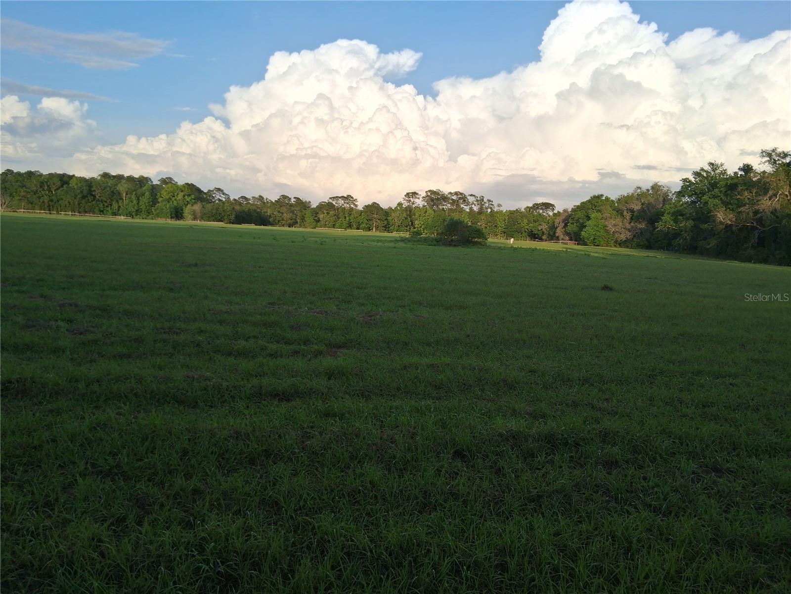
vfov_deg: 53.1
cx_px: 396
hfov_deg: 67.3
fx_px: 594
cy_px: 297
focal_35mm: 26
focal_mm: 3.98
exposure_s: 1/591
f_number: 1.8
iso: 25
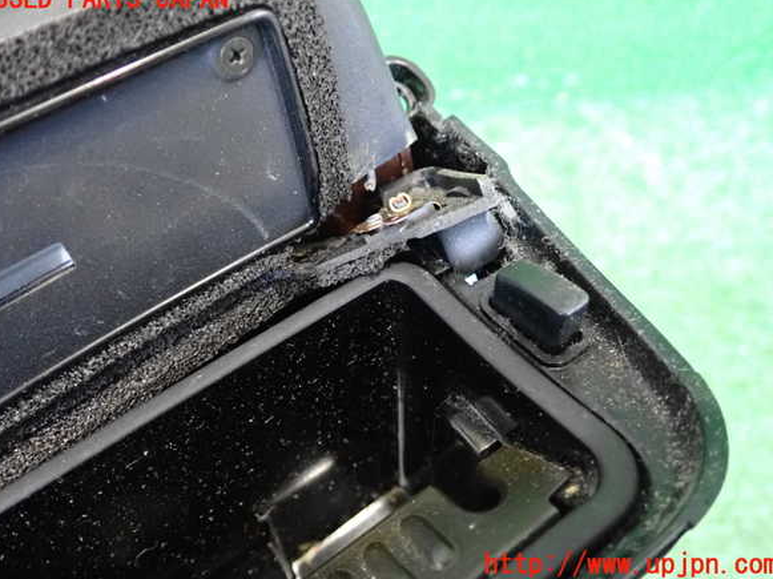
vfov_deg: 45.4
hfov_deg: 58.4
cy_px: 282
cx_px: 386
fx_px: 692
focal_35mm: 31
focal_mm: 5.4
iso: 1600
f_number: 2.3
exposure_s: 1/60
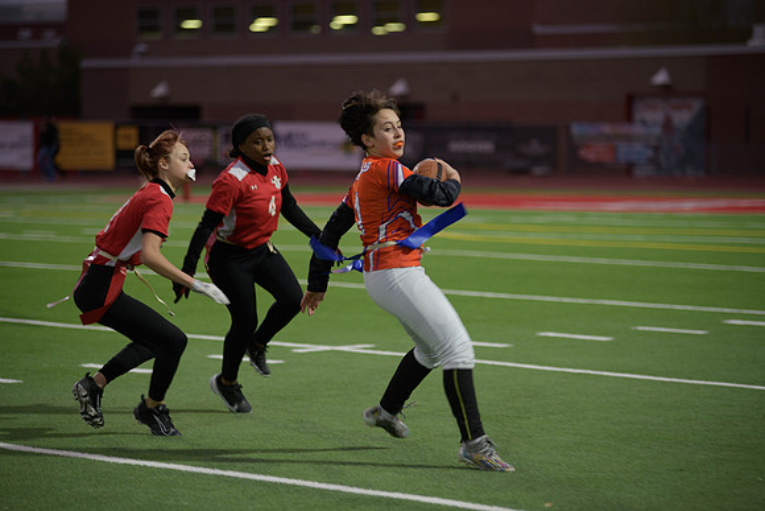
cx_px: 382
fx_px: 3082
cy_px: 256
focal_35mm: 145
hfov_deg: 14.2
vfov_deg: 9.5
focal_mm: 145
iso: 450
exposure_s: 1/200
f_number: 2.8
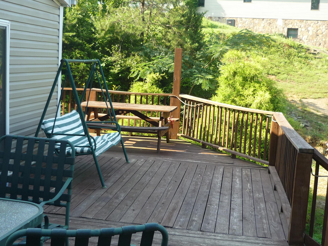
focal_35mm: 50
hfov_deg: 38.2
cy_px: 123
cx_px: 164
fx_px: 474
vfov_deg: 29.1
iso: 100
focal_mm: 5.5
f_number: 2.8
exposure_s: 1/160
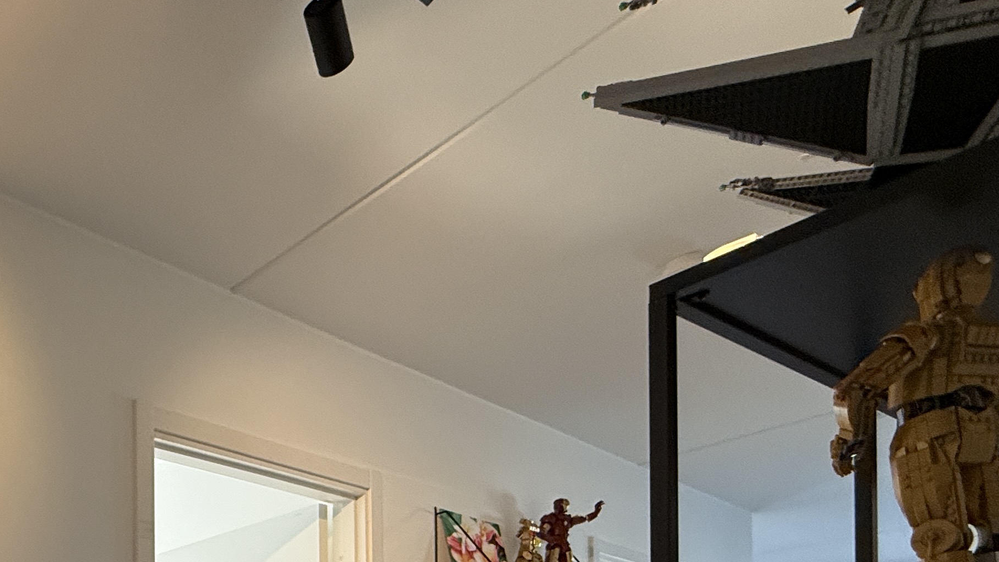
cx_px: 70
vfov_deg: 28.1
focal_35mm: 34
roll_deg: +0.8
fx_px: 901
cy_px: 744
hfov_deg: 50.3
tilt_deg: +0.7
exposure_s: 1/100
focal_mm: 2.22
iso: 160
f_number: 2.2
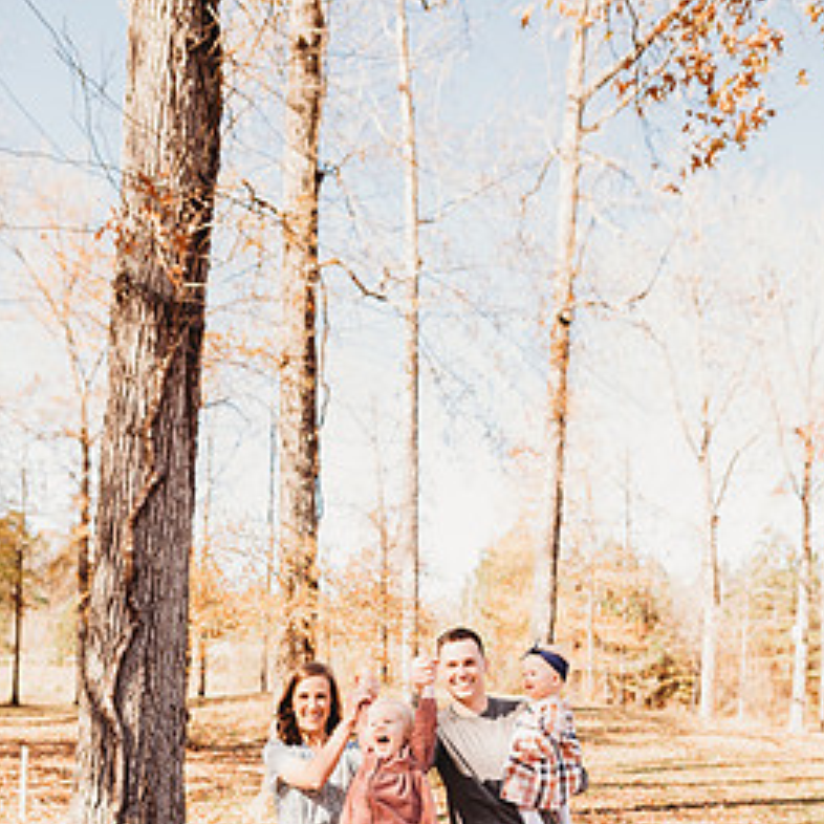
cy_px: 701
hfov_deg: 47.2
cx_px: 387
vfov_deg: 44.1
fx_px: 943
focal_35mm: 35
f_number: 2.8
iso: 100
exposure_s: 1/250
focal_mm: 24
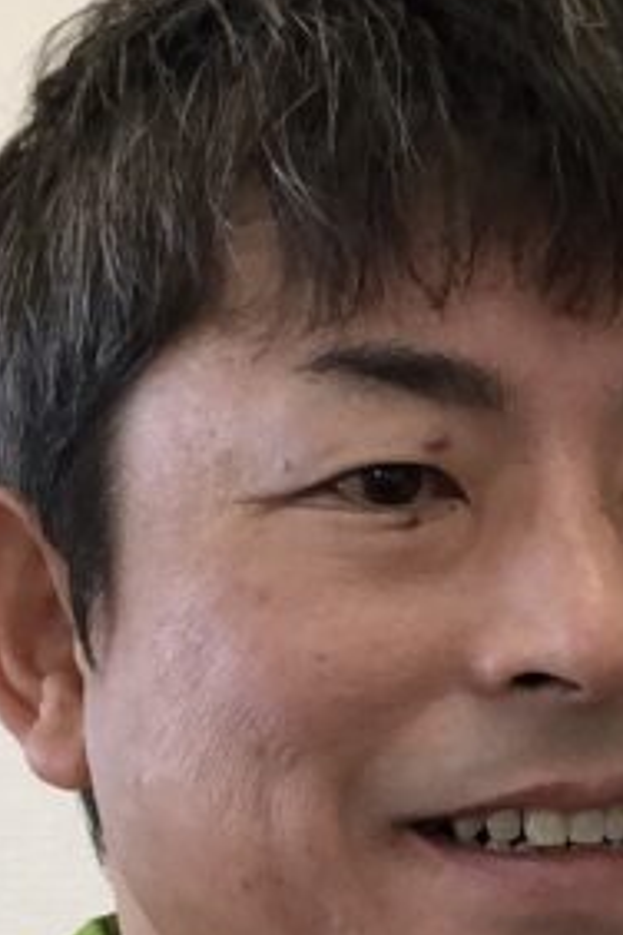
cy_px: 1076
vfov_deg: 16.3
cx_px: 391
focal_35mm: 121
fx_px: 3141
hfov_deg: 11.3
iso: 100
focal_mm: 2.87
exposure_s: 1/120
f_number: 2.2
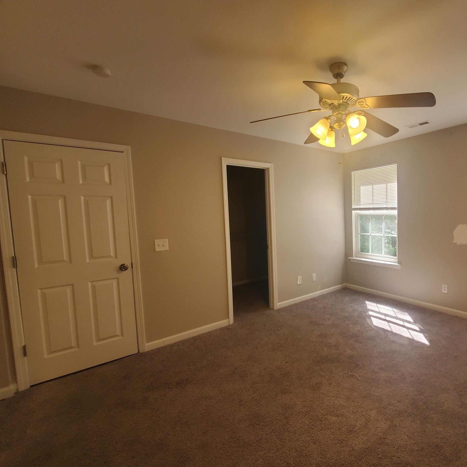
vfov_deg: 87.4
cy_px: 228
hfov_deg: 84.5
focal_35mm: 16
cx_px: 310
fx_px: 244
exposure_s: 1/60
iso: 100
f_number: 2.2
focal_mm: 1.8
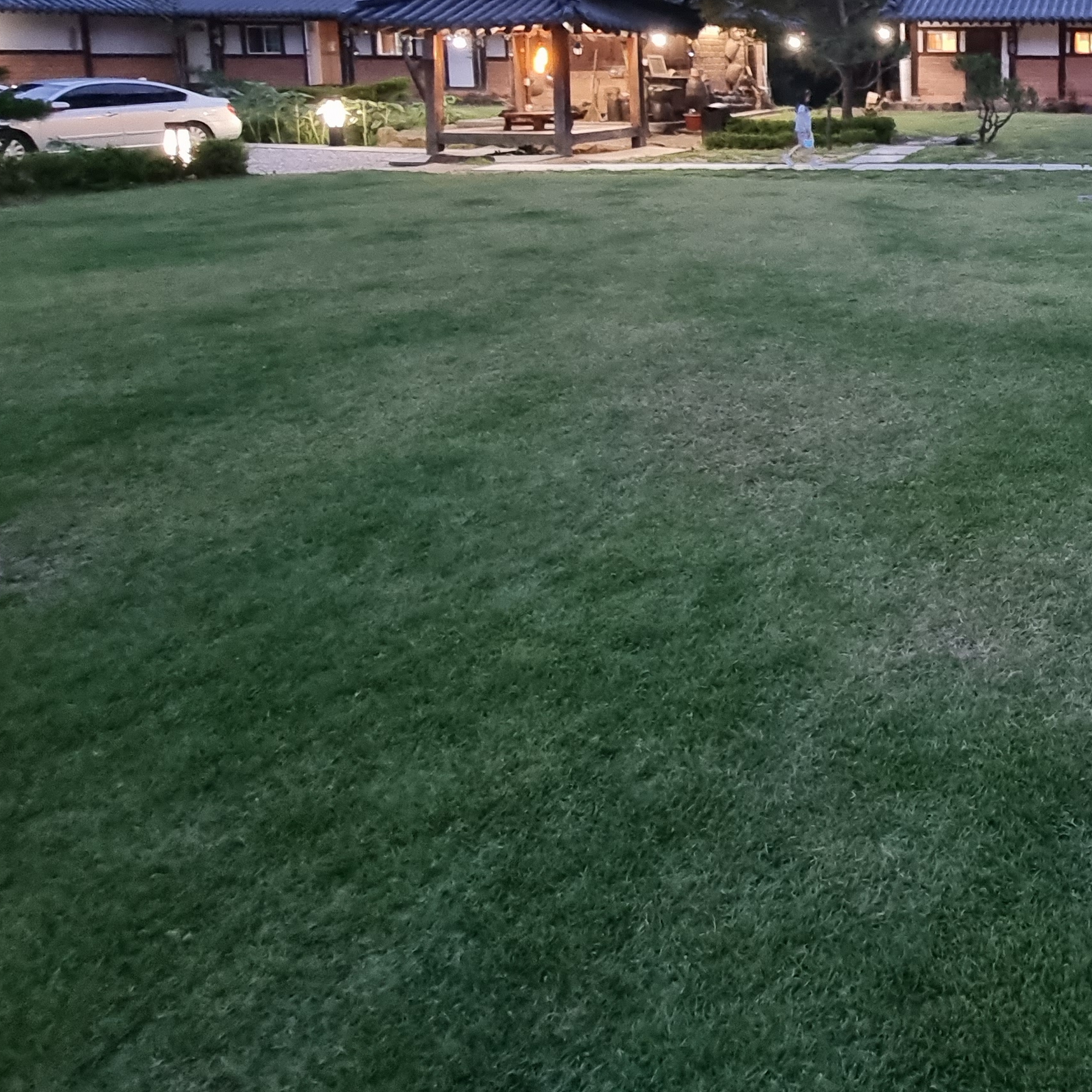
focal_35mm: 27
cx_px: 1070
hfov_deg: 49.3
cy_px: 175
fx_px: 964
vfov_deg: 53.9
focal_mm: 2.2
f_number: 2.2
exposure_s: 1/24
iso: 800
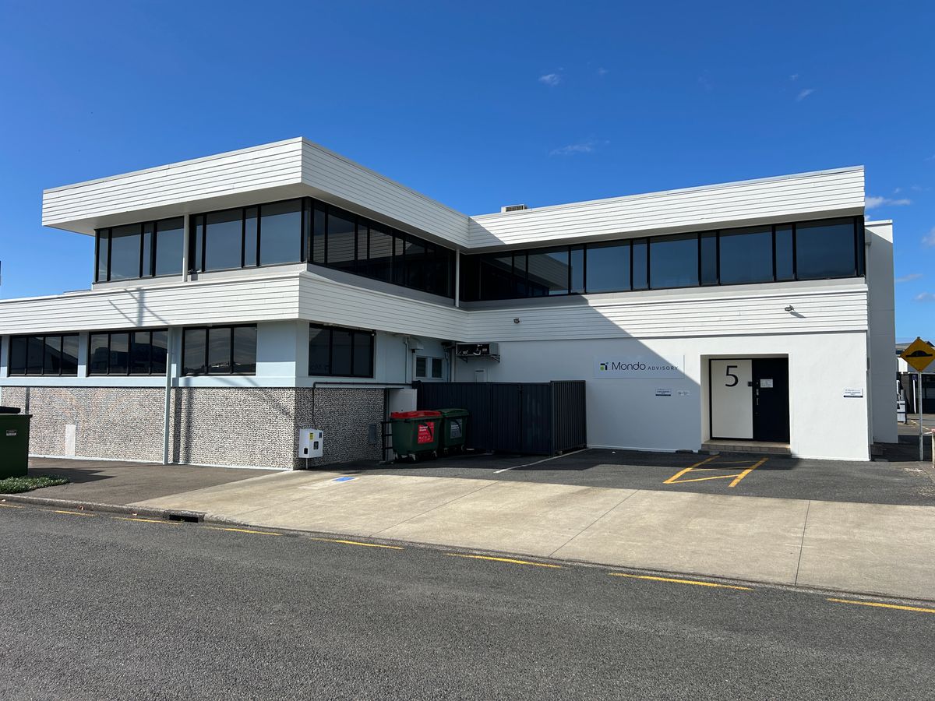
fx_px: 702
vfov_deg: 53.1
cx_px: 468
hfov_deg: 67.3
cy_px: 350
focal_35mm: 26
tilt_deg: +3.3
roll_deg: -0.1
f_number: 1.5
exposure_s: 1/5076
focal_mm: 5.7
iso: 50
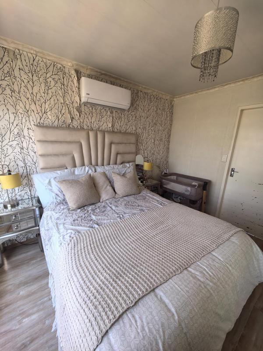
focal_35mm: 13
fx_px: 132
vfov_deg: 106.2
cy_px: 176
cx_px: 132
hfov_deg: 89.9
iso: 200
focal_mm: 1.76
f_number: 2.2
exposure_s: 1/50
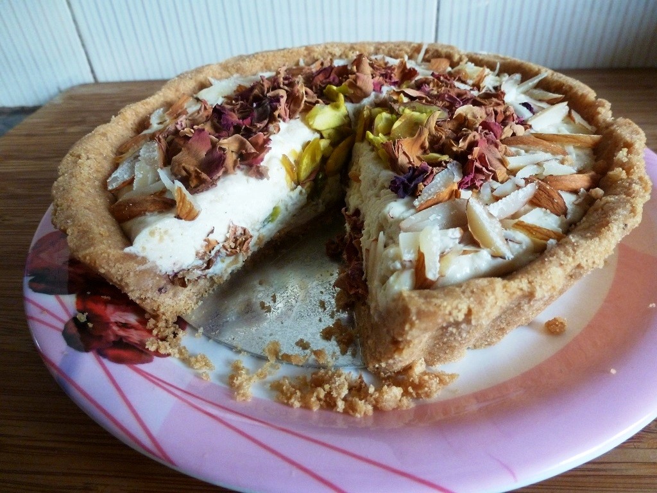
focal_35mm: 24
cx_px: 328
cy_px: 246
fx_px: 456
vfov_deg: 56.8
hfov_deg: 71.6
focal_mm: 4.3
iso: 400
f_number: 3.3
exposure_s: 1/25
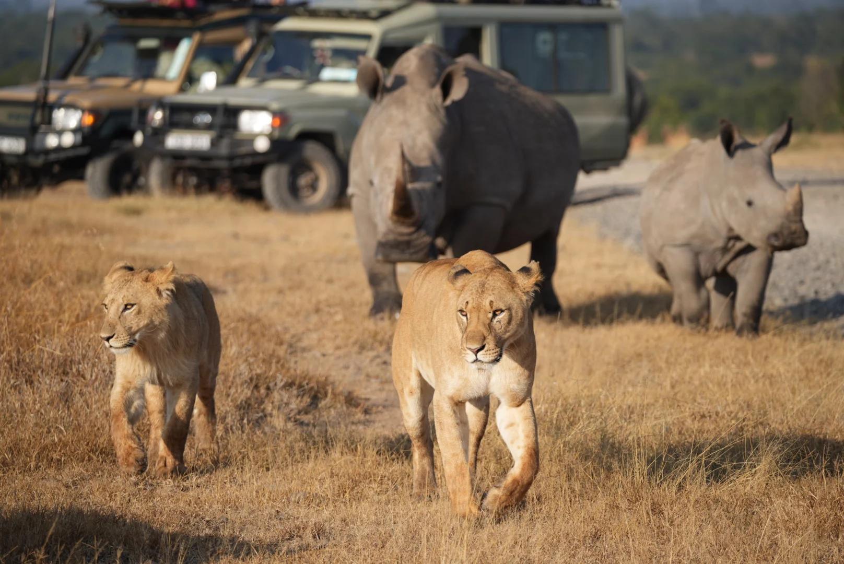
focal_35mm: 257
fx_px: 6034
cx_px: 422
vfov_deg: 5.4
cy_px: 282
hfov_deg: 8.0
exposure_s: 1/320
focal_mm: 257.2
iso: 100
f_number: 6.3
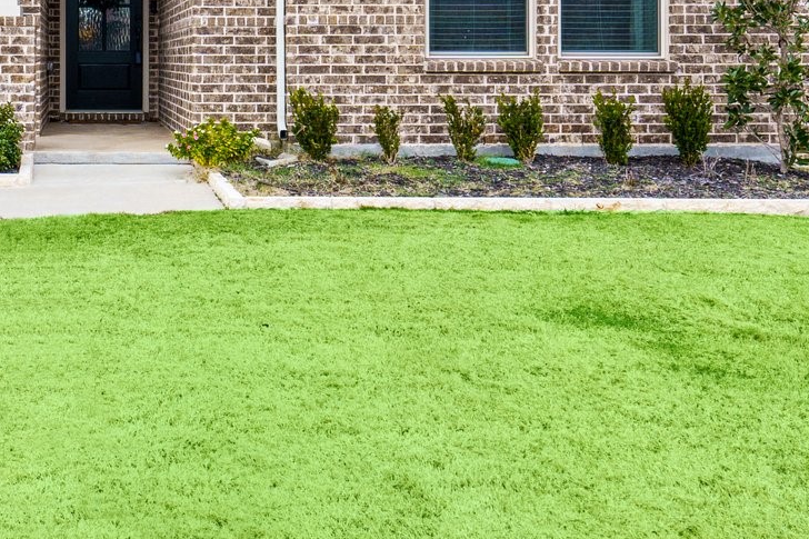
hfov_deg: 40.8
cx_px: 106
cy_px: -45
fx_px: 1011
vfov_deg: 27.5
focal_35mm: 45
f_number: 8
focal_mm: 16
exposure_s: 1/200
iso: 200
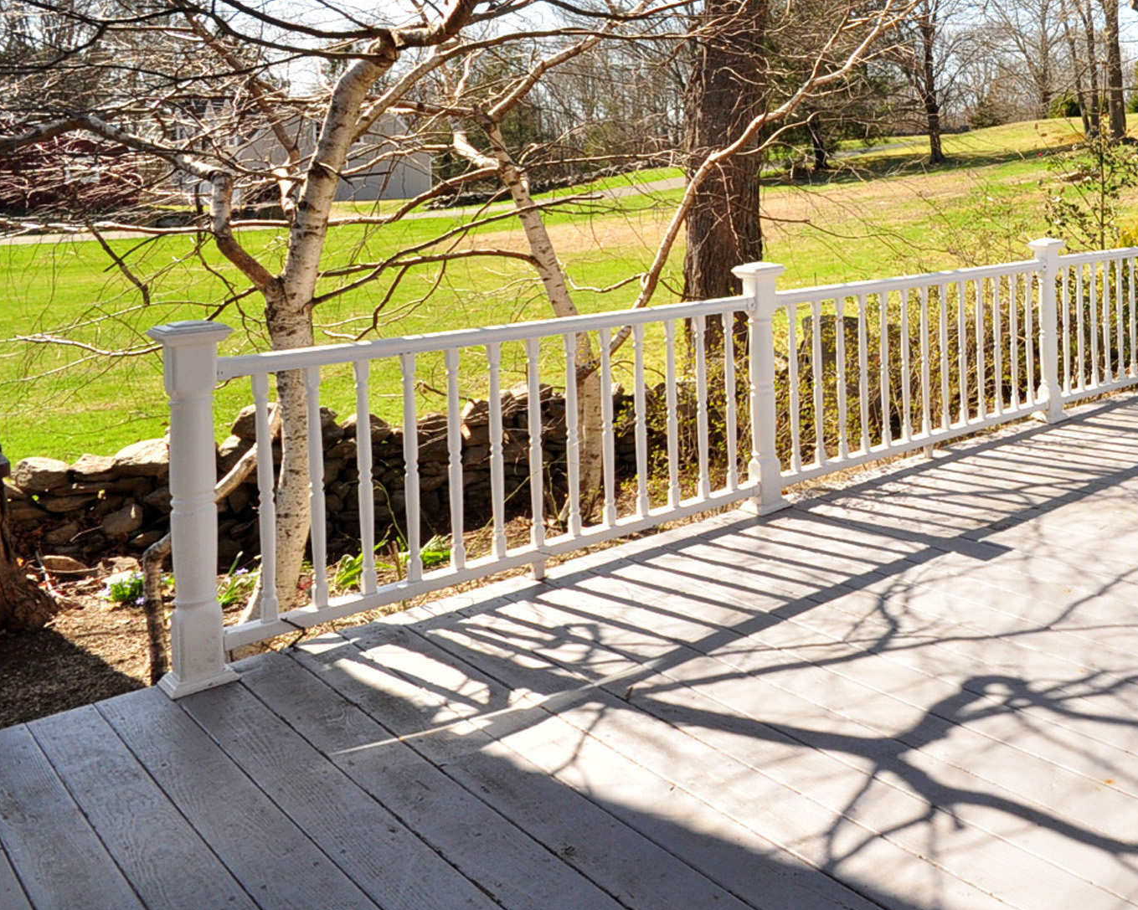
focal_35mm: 30
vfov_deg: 45.7
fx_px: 1010
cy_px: 165
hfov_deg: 47.3
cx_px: 1171
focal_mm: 10
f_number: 9
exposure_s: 1/250
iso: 320
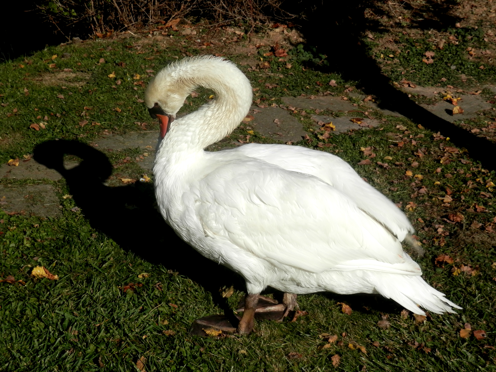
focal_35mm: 80
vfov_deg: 18.4
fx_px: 1146
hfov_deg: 24.4
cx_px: 248
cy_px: 186
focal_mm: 14.4
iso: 80
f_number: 13.1
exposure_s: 1/200
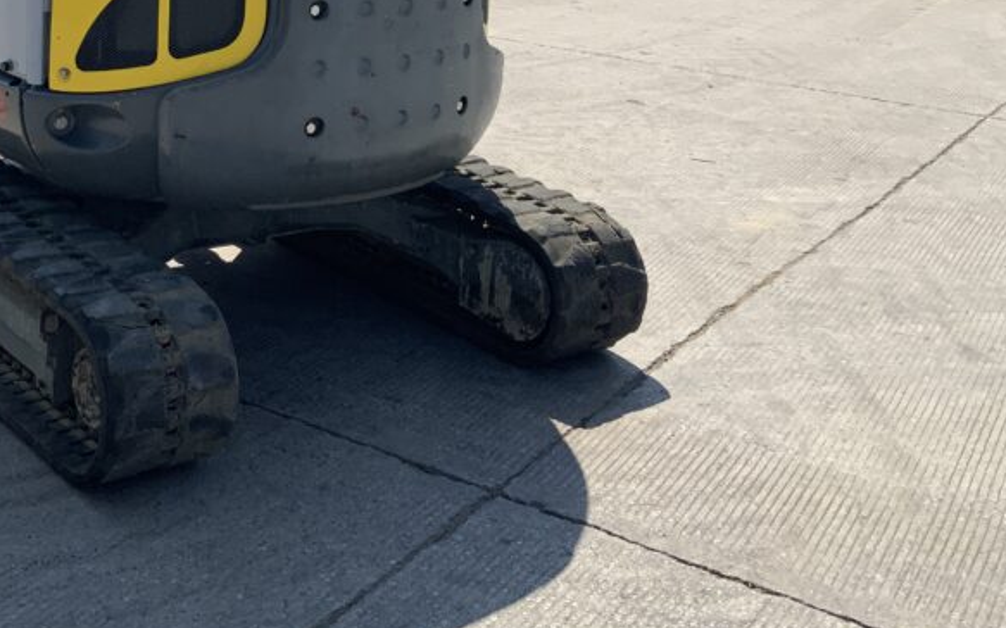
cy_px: 17
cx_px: 288
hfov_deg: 36.9
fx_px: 1480
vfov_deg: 23.1
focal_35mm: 54
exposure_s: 1/1912
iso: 16
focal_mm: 3
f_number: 1.8
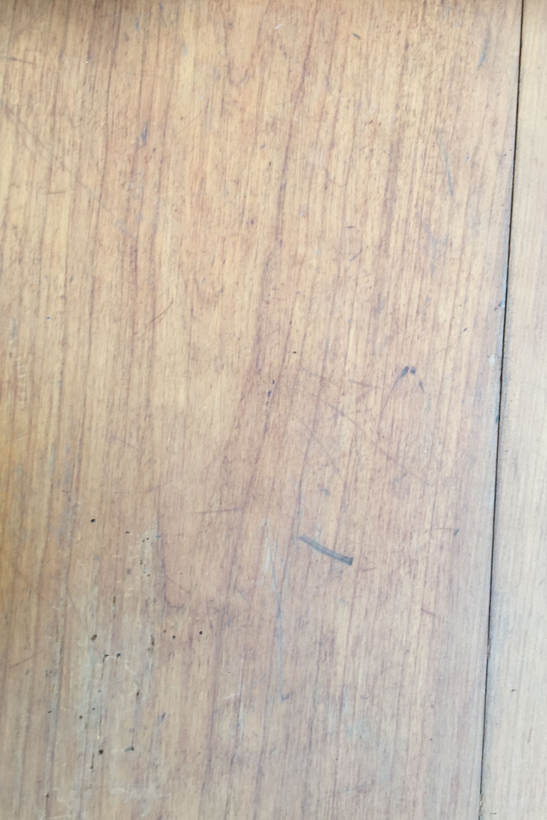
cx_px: 239
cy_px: 407
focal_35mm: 31
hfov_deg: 42.2
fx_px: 707
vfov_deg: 60.3
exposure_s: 1/50
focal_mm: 4.15
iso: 32
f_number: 2.2
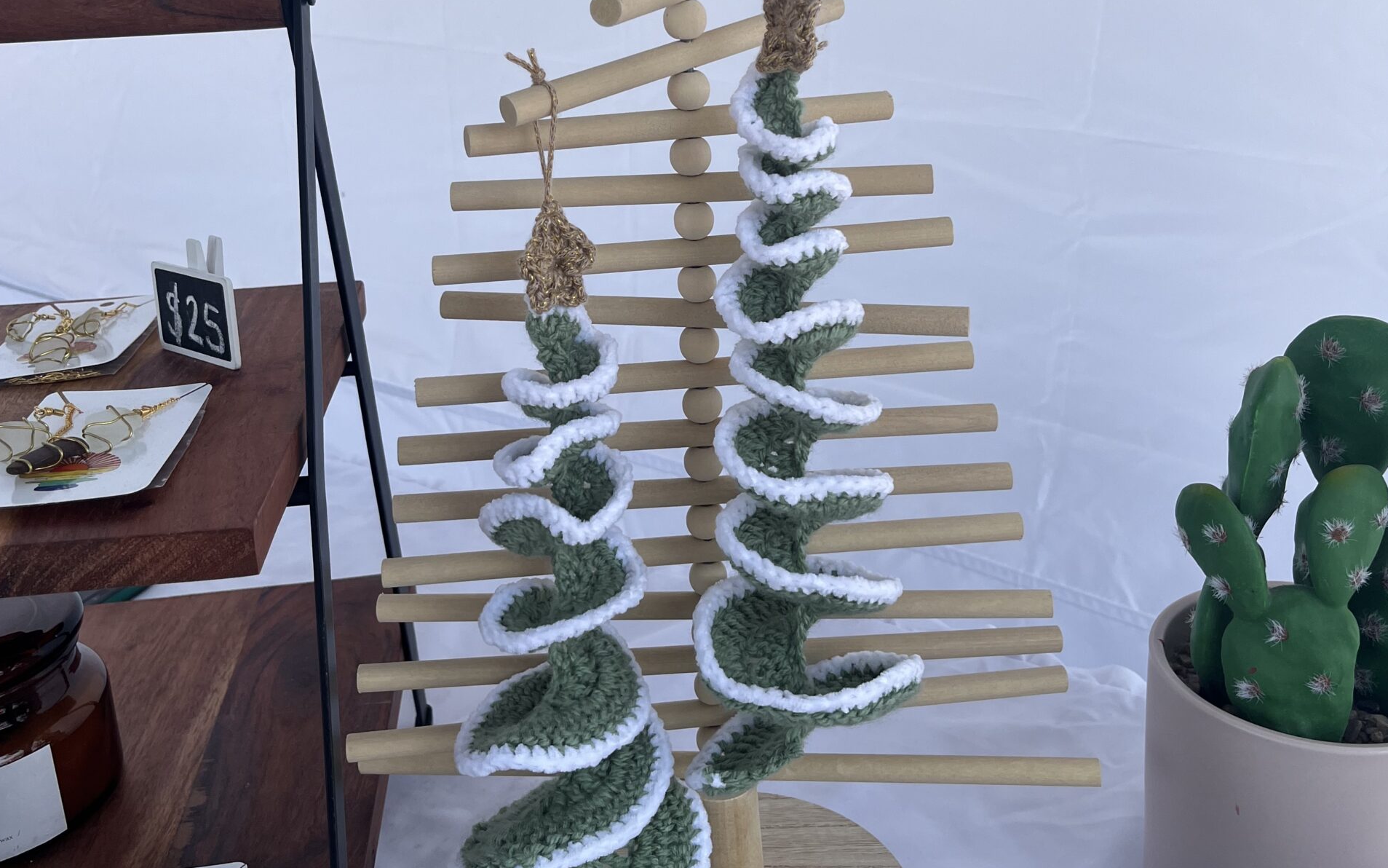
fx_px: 1400
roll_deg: +0.2
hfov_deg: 52.7
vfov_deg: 34.0
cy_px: 263
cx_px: 693
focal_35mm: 37
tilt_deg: -19.5
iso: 50
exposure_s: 1/727
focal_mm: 5.1
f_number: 1.6
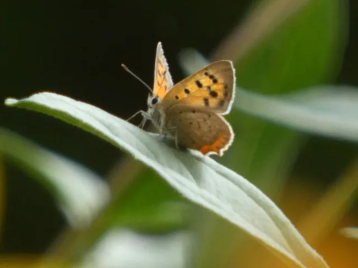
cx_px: 179
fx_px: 12410
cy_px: 134
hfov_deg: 1.7
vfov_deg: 1.2
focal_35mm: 1200
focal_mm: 215
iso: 400
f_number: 5.9
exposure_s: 1/125
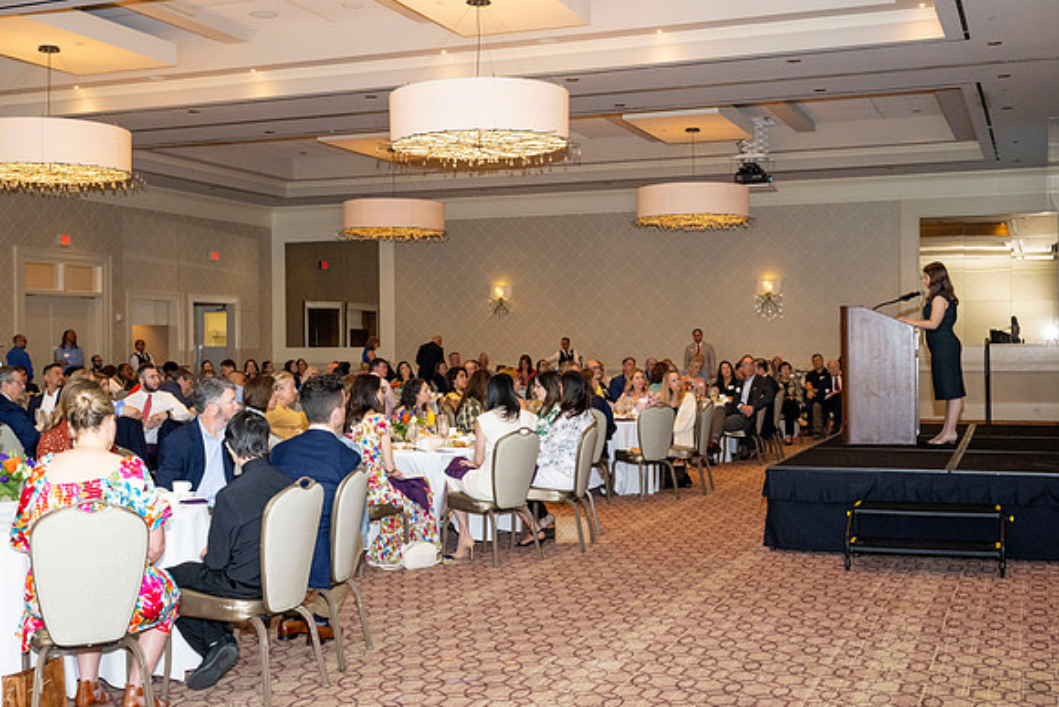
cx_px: 530
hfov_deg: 46.4
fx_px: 1236
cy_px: 354
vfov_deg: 31.9
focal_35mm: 42
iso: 2000
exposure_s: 1/200
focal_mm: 42
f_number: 5.6
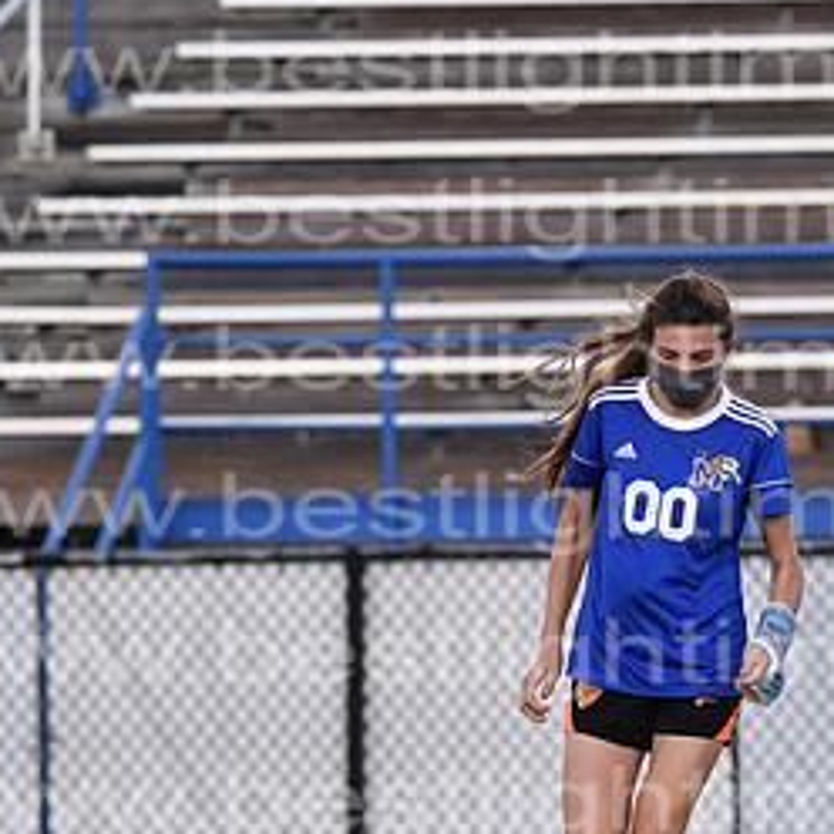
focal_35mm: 896
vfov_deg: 2.0
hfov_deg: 2.0
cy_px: 587
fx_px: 24423
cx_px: 666
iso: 3200
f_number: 5.6
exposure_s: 1/500
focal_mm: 300
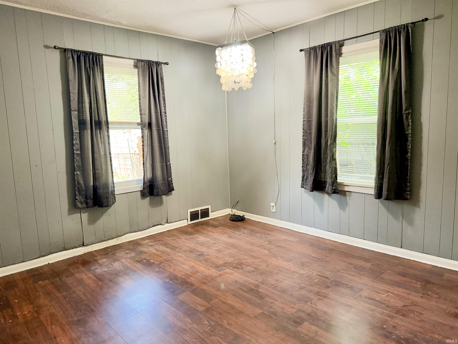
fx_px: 318
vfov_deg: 56.8
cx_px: 229
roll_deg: +2.9
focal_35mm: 24
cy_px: 172
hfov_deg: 71.6
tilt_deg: -5.7
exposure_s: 1/60
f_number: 1.78
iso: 640
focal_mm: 6.76
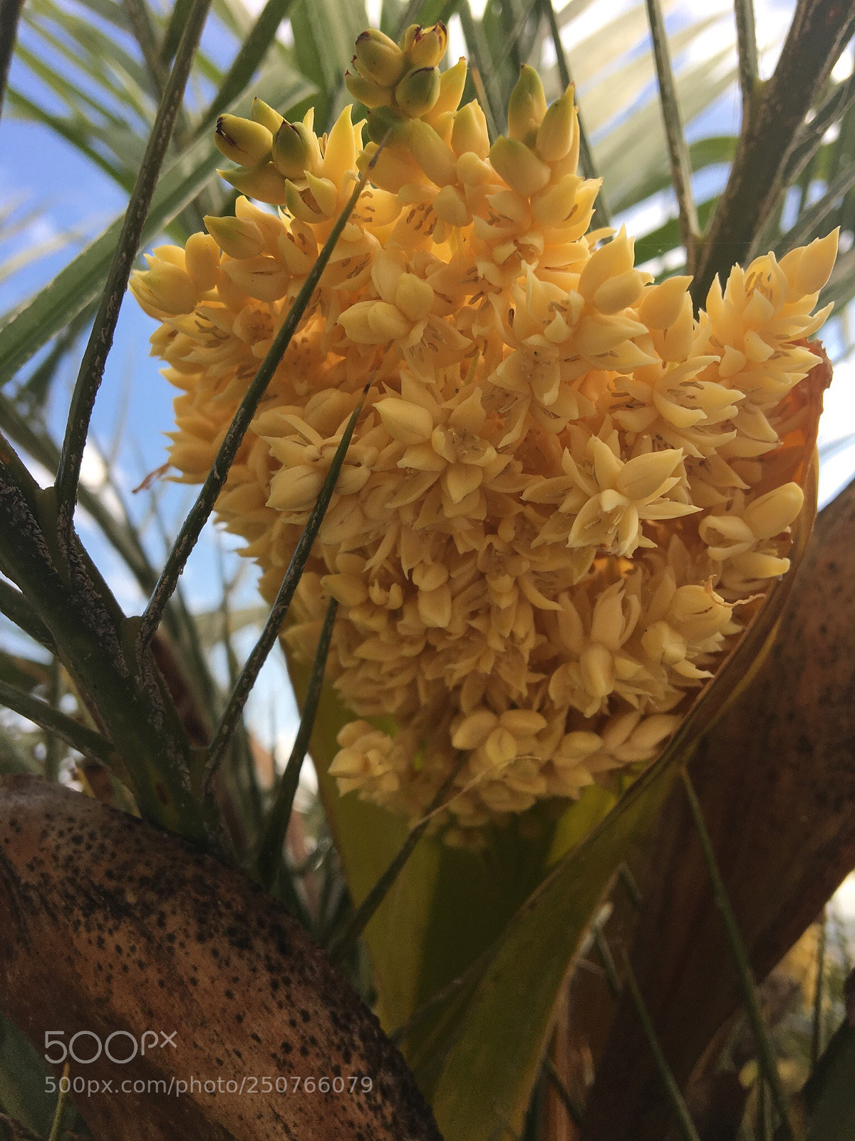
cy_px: 570
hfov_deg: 48.2
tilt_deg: +18.5
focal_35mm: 29
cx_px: 428
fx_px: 955
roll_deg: +6.8
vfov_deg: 61.7
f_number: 2.2
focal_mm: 4.15
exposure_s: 1/513
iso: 25
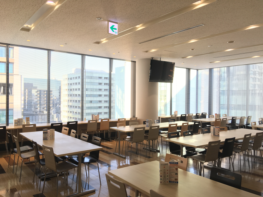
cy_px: 98
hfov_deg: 61.7
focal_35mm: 29
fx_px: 220
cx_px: 132
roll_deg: -0.9
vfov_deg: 48.2
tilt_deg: -0.2
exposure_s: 1/40
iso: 25
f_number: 2.2
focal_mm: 4.15
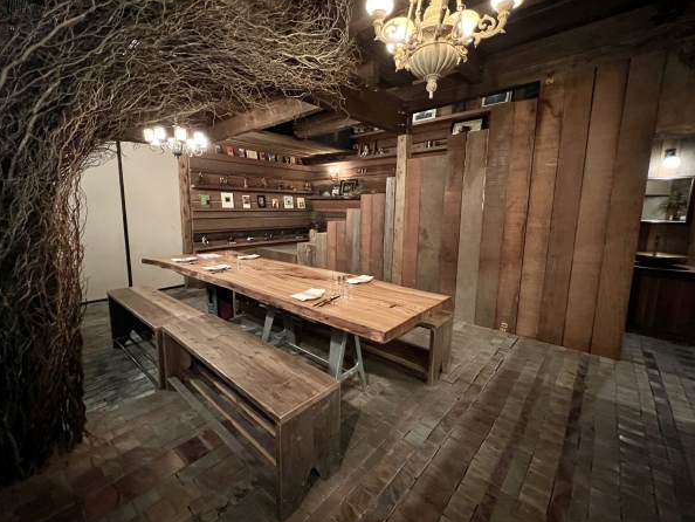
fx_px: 281
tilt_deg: -8.6
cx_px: 330
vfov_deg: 85.7
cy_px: 252
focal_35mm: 14
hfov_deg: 102.0
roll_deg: -0.2
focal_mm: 1.57
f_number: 1.8
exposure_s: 1/30
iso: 1000
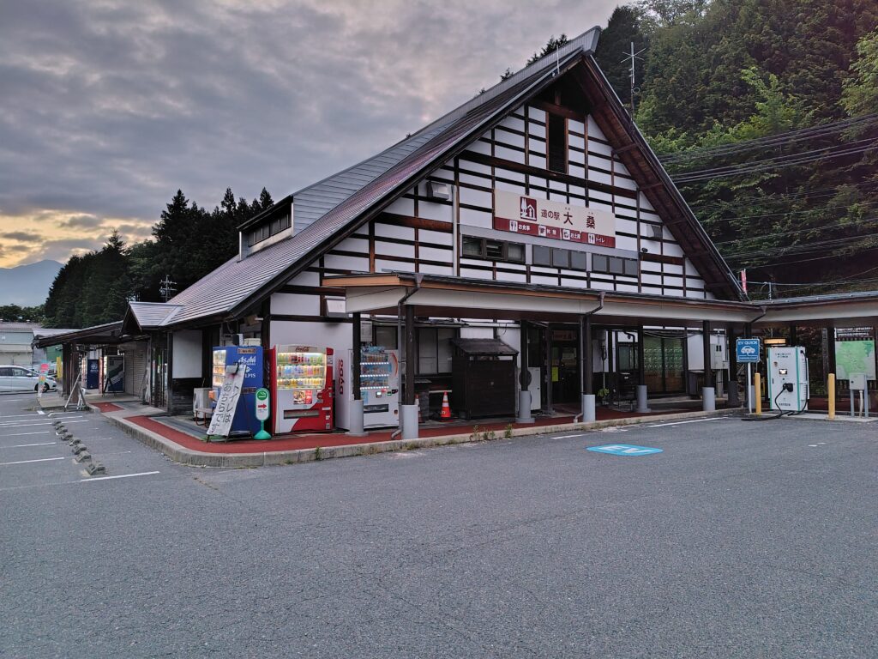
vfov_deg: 58.9
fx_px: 583
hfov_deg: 73.9
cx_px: 439
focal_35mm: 23
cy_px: 330
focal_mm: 5.6
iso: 2292
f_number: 1.9
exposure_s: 1/120
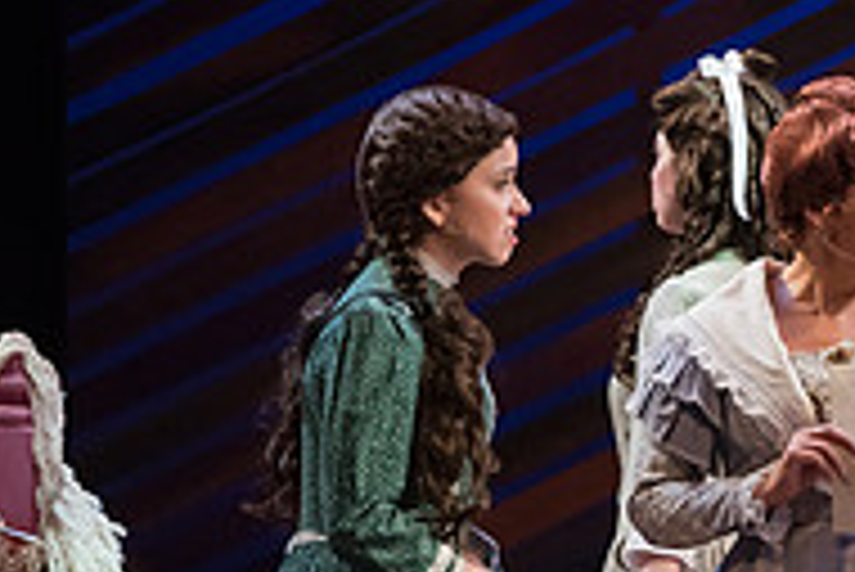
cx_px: 976
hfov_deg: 3.6
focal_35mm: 564
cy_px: 547
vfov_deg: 2.4
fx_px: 13405
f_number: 4
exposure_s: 1/400
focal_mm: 185
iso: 5000
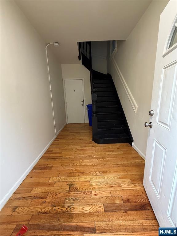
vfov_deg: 102.1
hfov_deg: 85.7
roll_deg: +1.8
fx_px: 95
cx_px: 88
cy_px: 118
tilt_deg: -11.6
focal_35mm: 14
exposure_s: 1/60
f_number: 2.2
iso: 320
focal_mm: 2.22
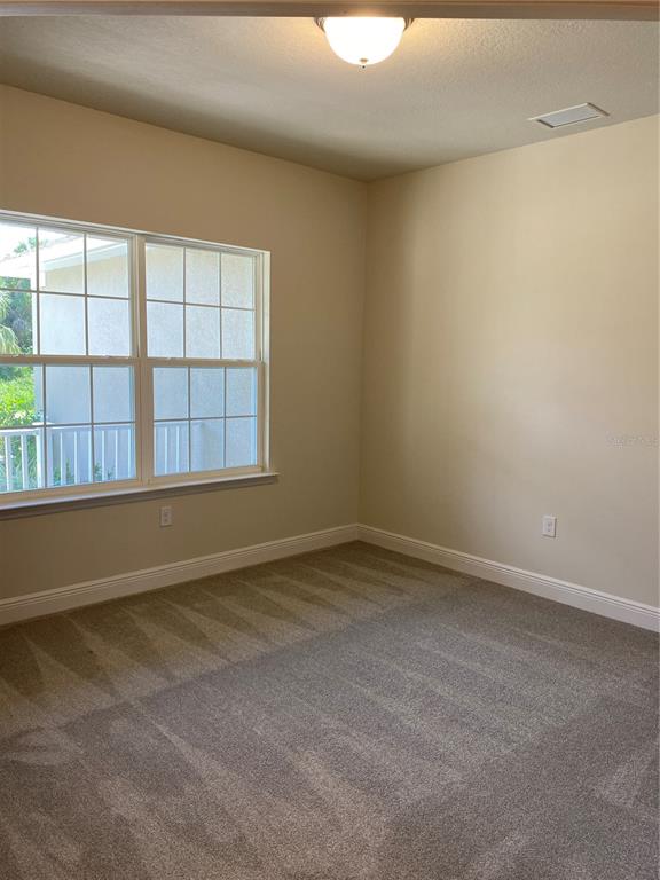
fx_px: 661
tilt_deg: -6.1
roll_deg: -1.8
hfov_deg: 53.1
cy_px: 440
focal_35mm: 26
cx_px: 330
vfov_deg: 67.3
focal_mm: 4.25
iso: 80
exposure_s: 1/120
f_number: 1.8
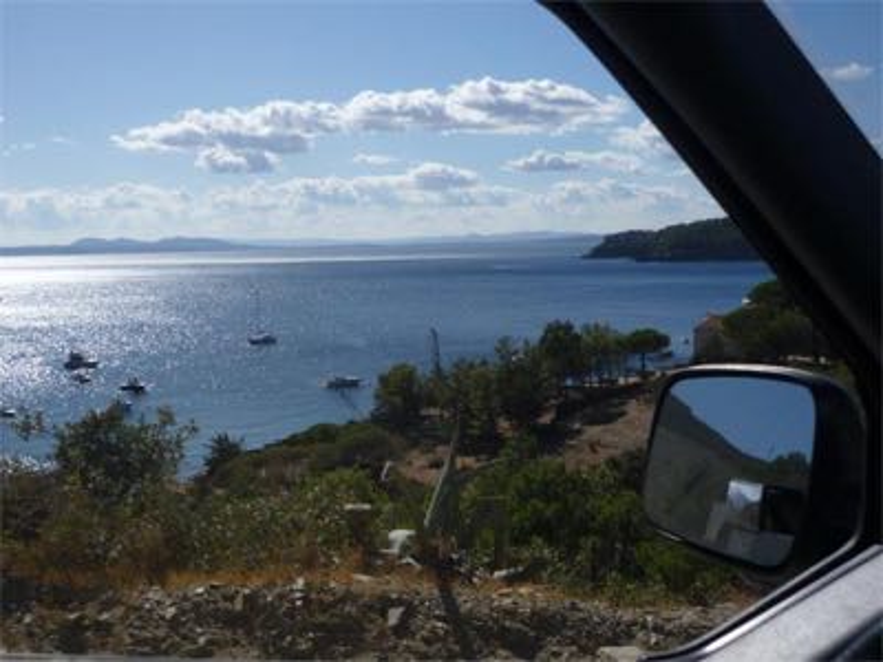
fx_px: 1122
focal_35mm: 44
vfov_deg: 32.9
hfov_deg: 42.9
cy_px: 331
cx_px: 442
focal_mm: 7.2
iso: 100
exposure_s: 1/400
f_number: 9
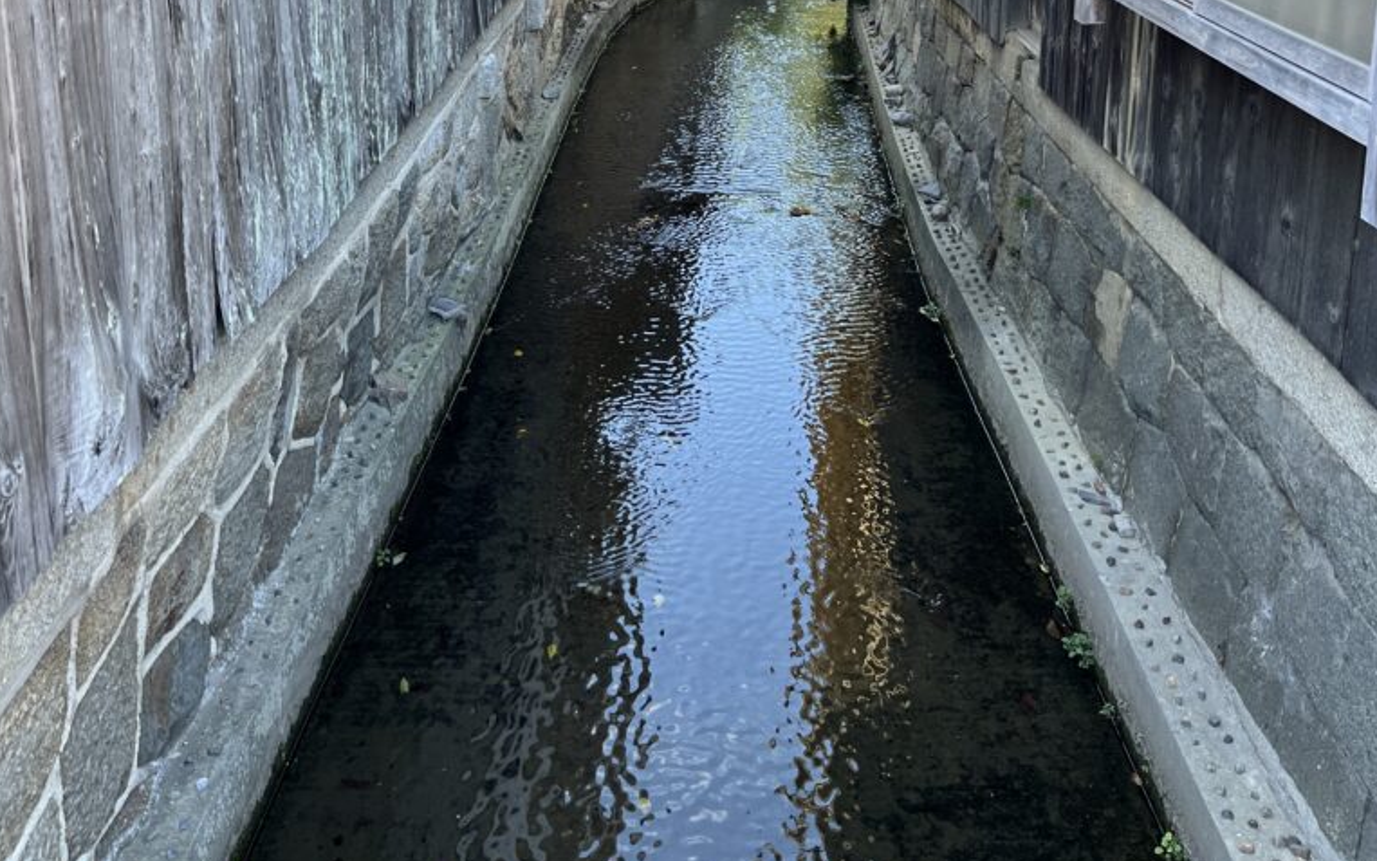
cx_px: 688
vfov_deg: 31.3
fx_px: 1389
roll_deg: +0.1
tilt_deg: -9.7
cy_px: -38
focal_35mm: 37
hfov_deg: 52.7
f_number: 1.6
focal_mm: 5.1
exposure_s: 1/121
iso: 50
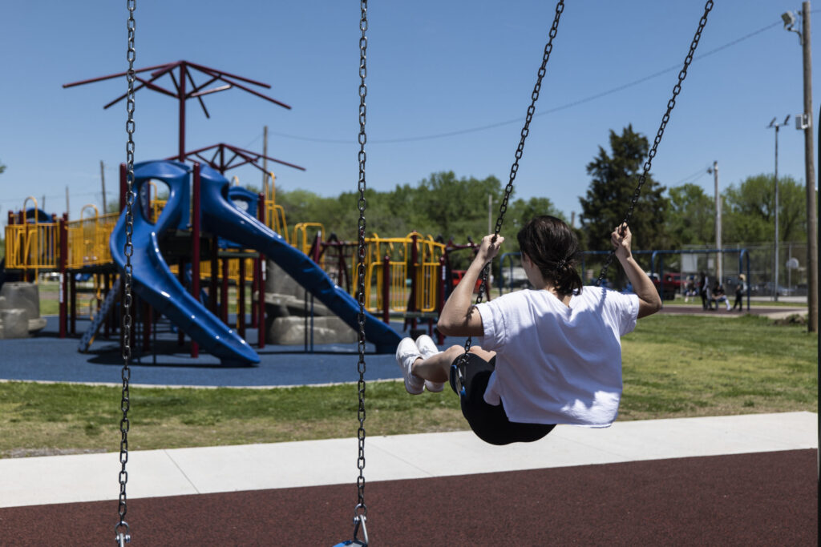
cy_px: 274
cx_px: 410
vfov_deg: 29.9
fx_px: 1026
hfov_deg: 43.6
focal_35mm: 45
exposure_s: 1/2500
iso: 200
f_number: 4
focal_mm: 45
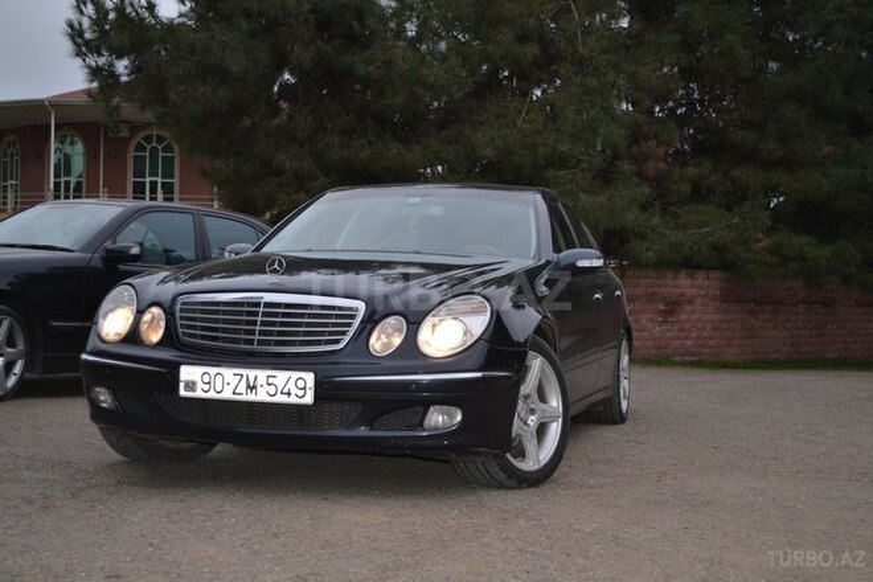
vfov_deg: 29.9
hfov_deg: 43.6
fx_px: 1091
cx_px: 436
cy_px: 291
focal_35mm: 45
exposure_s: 1/125
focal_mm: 30
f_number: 4.5
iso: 400
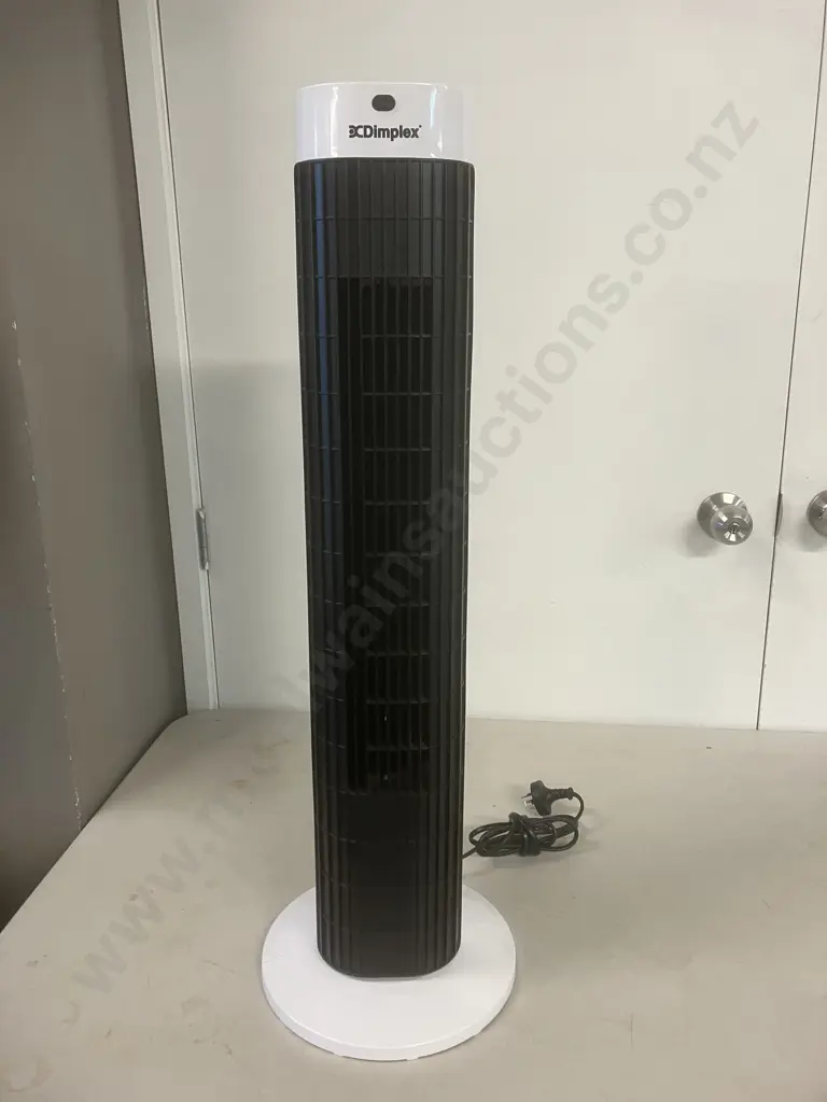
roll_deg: +1.3
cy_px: 551
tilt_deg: -13.7
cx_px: 414
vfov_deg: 63.4
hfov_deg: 49.7
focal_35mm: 28
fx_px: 892
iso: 125
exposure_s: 1/50
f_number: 1.8
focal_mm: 3.99
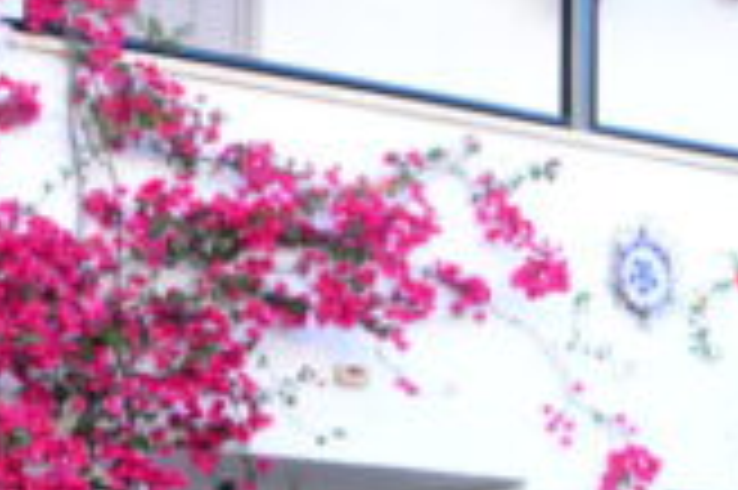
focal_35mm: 175
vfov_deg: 7.5
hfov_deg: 11.4
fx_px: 3584
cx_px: 976
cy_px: 991
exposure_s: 1/60
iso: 500
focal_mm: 28
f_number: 9
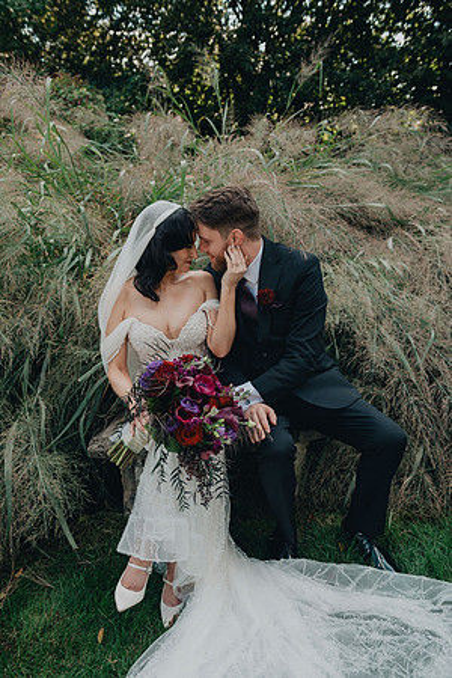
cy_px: 339
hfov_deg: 42.3
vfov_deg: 60.3
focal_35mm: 31
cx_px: 226
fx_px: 584
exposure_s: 1/640
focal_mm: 31
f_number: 4
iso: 400
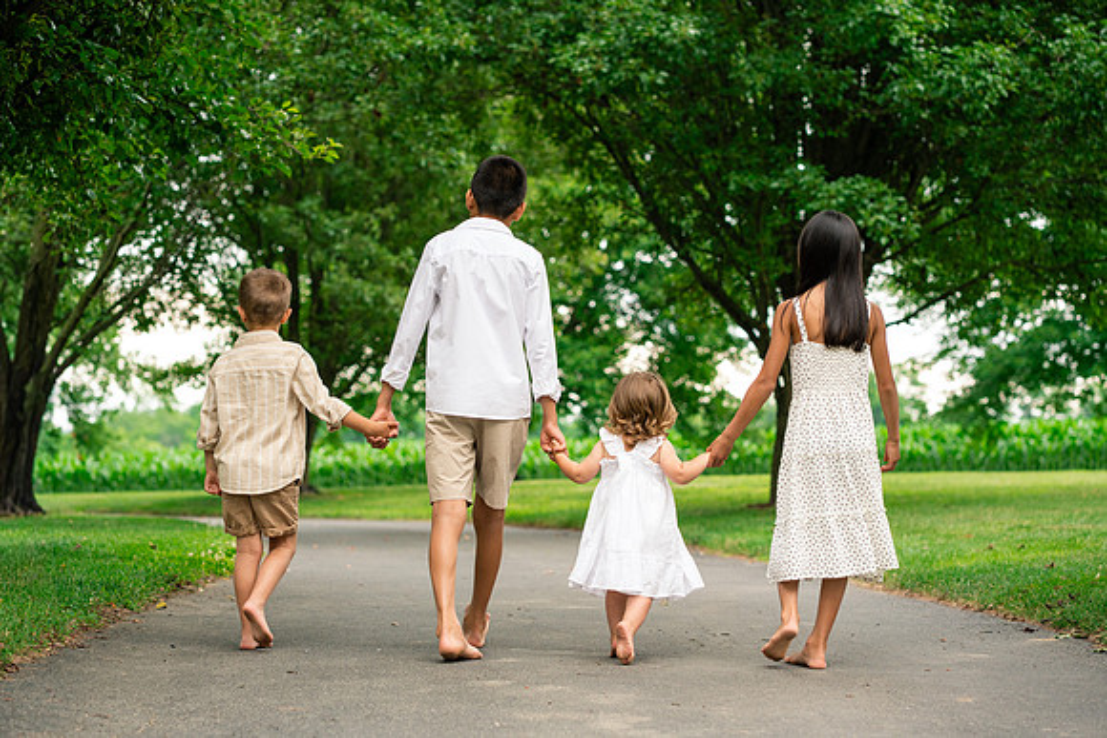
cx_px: 566
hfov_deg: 23.0
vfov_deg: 15.5
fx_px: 2721
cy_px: 377
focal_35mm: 88
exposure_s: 1/500
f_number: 3.5
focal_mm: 85
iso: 500
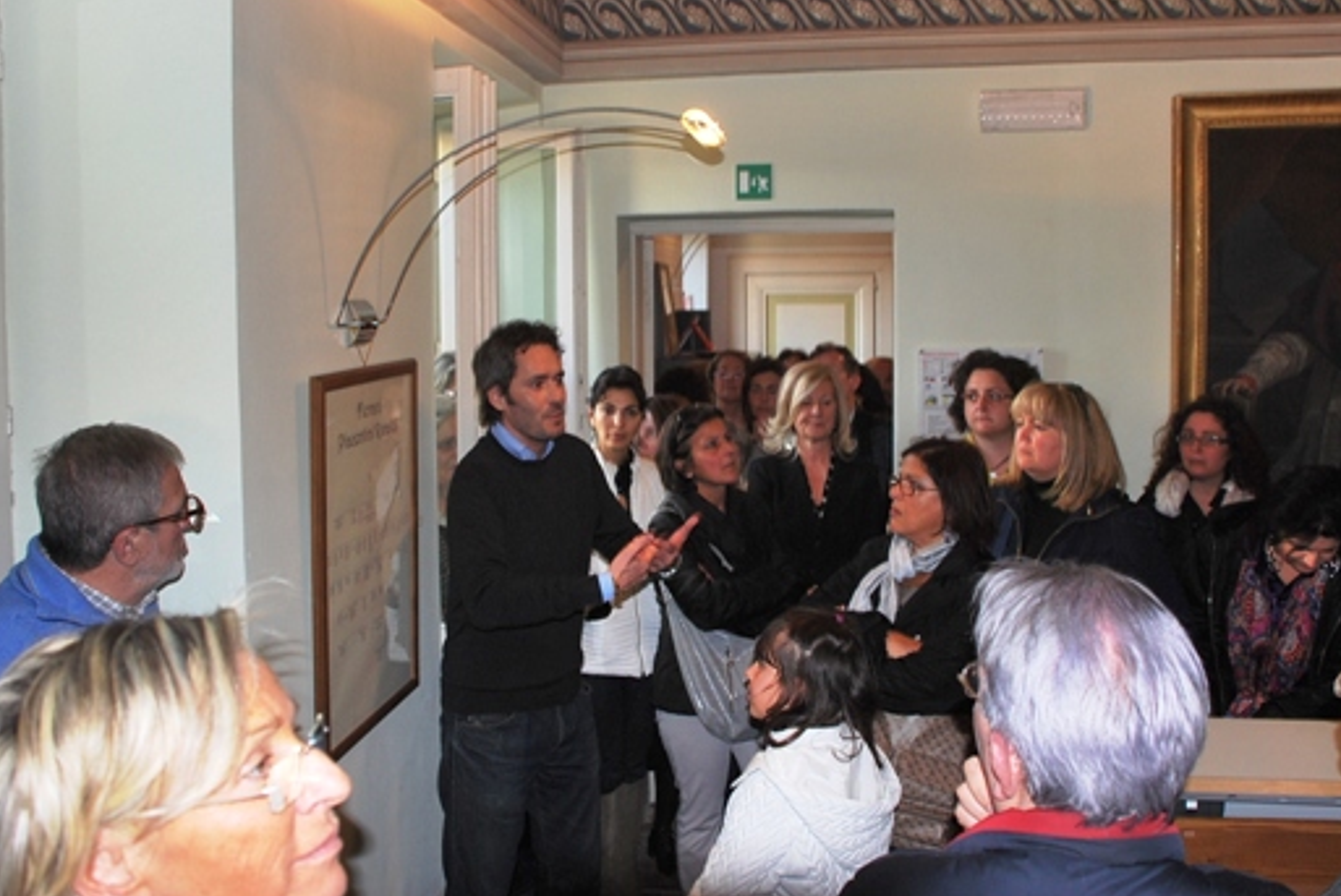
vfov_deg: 37.8
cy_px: 379
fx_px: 1305
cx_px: 685
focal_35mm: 35
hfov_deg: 54.4
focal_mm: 20
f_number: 3.8
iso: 200
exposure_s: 1/60
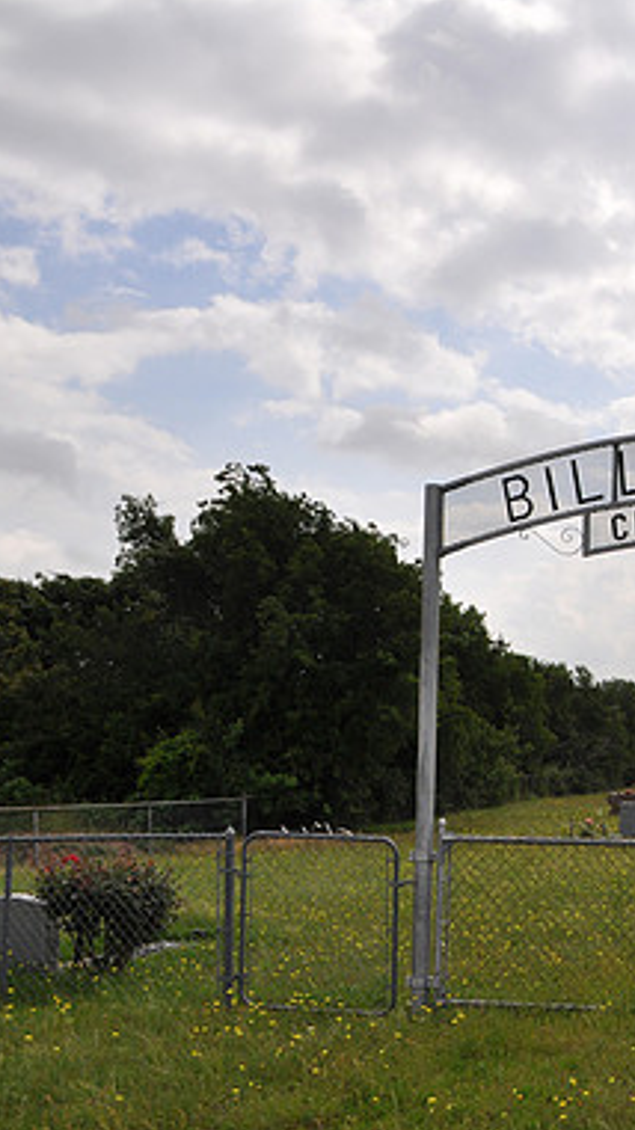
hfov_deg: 25.1
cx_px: 751
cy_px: 565
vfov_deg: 47.4
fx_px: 1289
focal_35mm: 43
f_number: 10
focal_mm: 18
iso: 200
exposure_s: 1/400
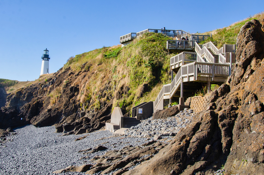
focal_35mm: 38
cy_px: 88
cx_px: 132
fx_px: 274
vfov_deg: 35.3
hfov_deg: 51.4
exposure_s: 1/250
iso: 280
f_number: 10
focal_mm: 25
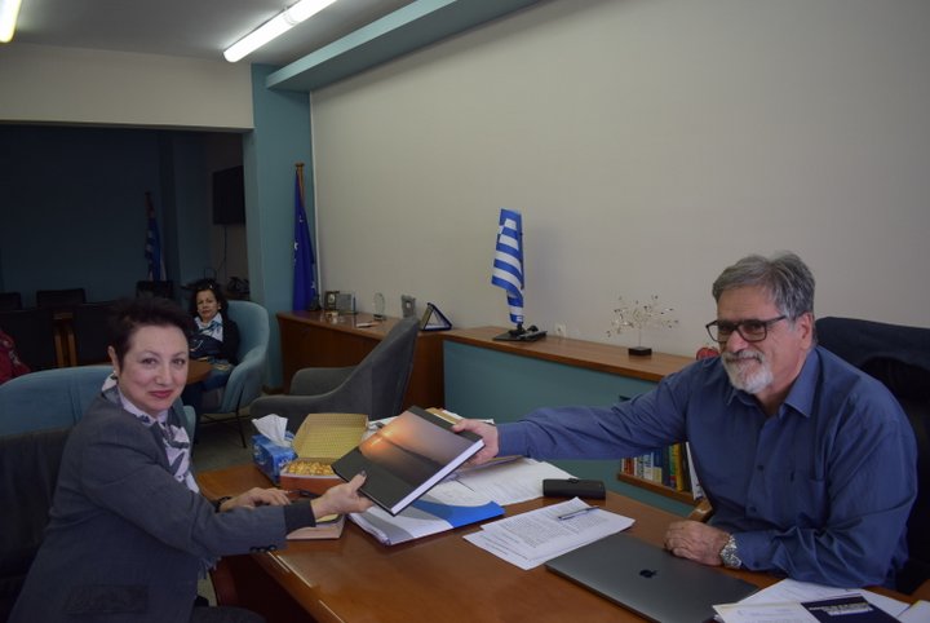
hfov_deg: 67.3
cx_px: 465
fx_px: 698
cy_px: 312
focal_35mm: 27
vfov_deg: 48.1
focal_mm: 18
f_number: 4
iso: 400
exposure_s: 1/60
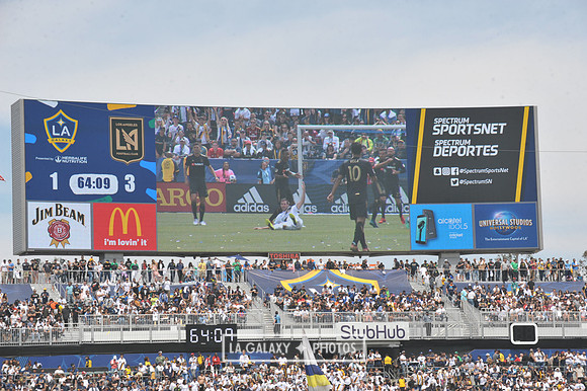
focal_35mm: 135
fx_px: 2200
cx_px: 294
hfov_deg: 15.2
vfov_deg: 10.1
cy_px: 196
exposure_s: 1/500
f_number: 11
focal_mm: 135
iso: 320
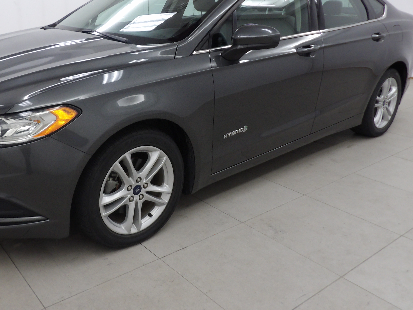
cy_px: 128
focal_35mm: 34
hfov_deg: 53.1
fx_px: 406
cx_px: 145
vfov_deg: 41.7
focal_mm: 4.3
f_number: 3.2
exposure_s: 1/33
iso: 196
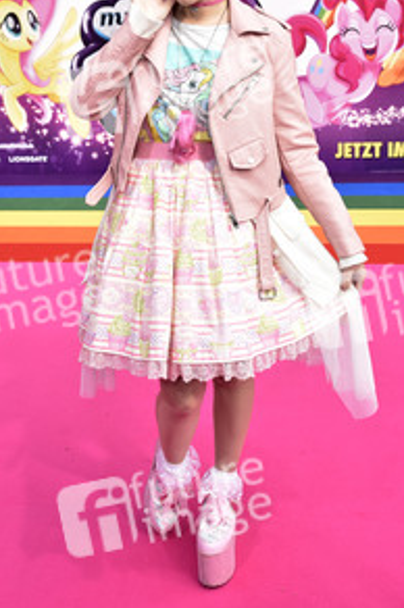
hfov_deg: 28.0
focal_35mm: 48
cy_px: 196
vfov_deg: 40.6
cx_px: 225
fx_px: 810
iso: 400
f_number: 8
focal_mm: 35
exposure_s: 1/200
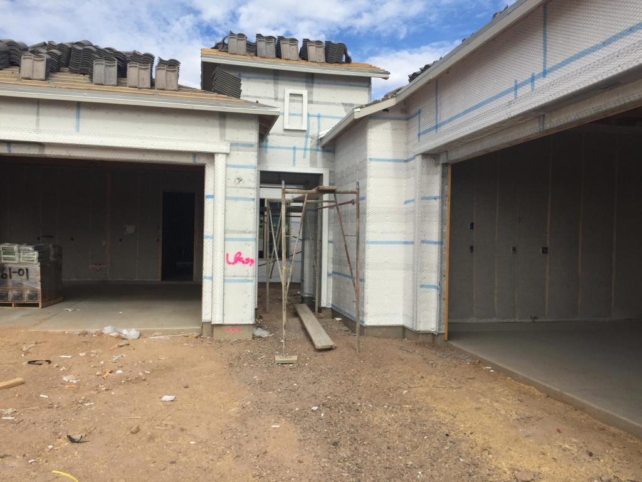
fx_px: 538
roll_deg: -2.2
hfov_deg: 61.7
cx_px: 321
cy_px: 241
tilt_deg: +0.5
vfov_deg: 48.2
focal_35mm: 29
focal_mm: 4.15
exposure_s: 1/1980
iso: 32
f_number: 2.2
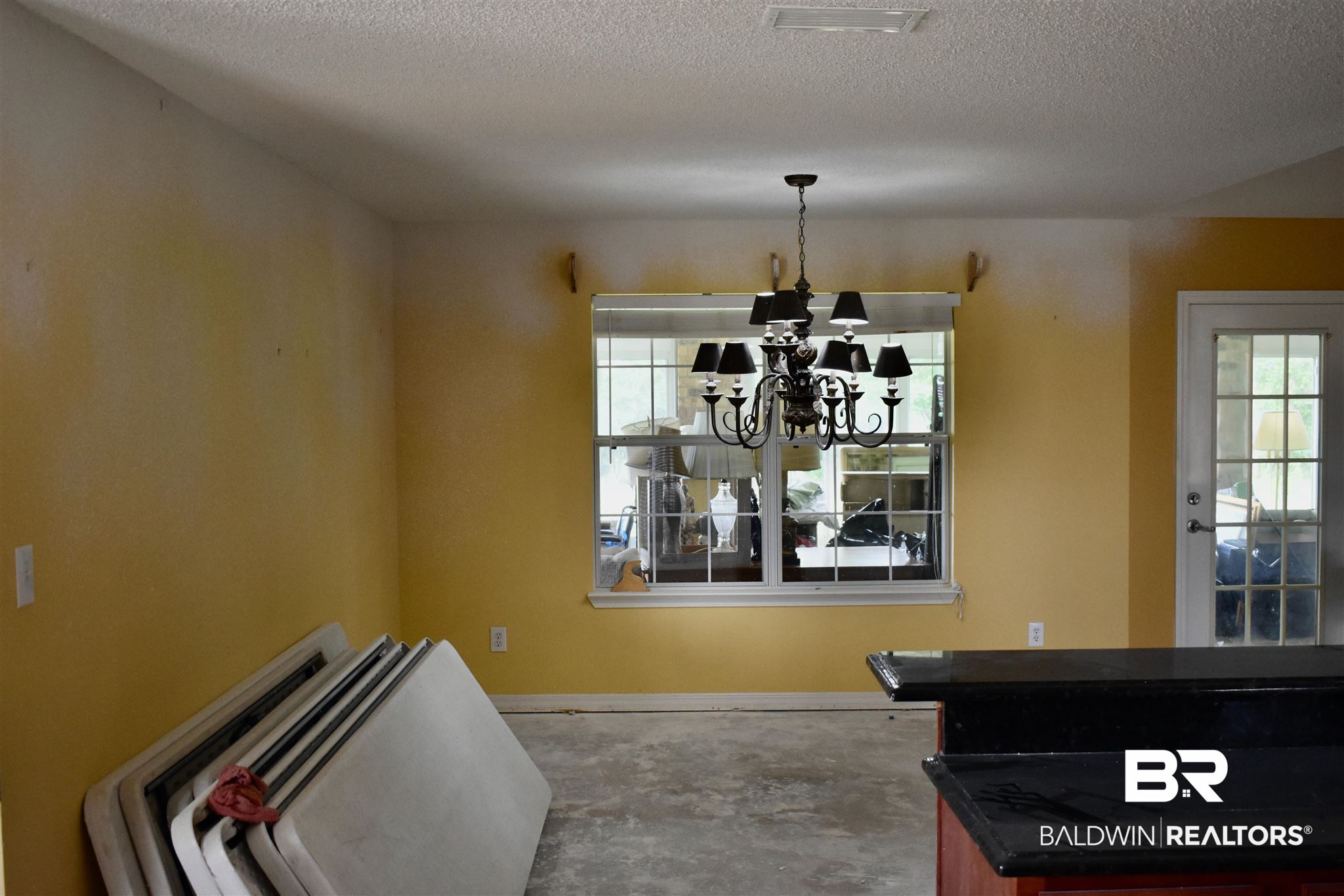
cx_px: 672
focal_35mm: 36
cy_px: 448
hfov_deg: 53.1
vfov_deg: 36.9
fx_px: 1344
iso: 1100
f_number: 4
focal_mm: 24
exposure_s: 1/125
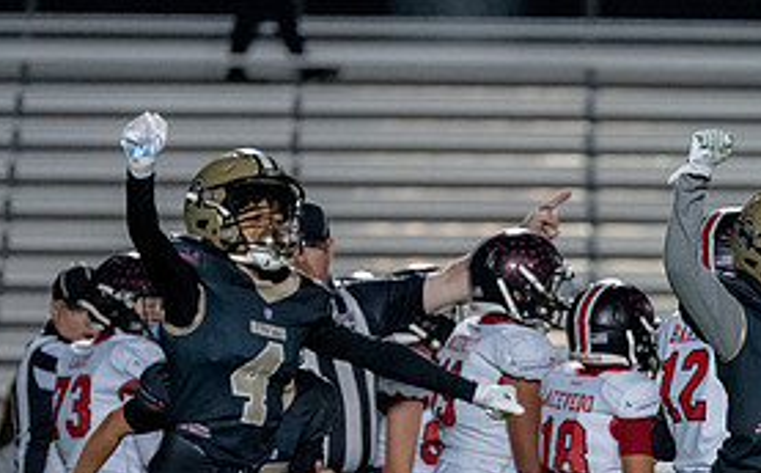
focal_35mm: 589
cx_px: 890
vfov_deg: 2.2
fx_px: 12193
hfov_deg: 3.6
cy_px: 360
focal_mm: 200
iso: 5000
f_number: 2.8
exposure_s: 1/1250
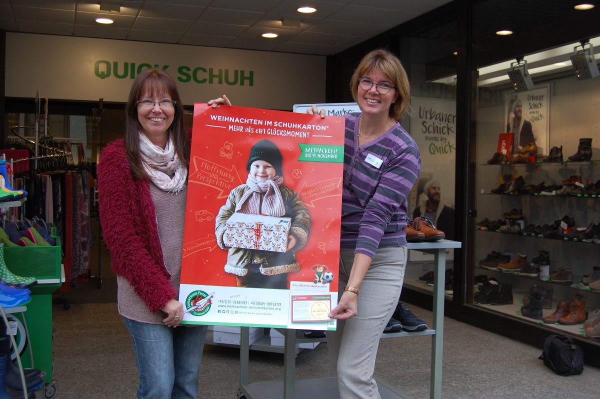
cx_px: 300
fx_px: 649
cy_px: 200
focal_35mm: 39
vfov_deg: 34.2
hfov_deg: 49.6
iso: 250
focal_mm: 26
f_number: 5.6
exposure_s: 1/125
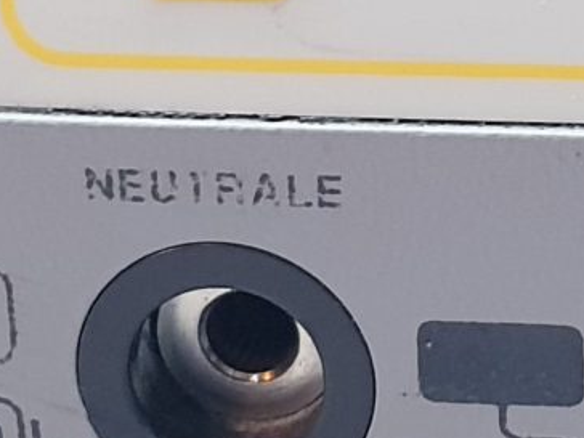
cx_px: 993
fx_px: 3087
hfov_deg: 10.3
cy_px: -552
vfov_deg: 7.6
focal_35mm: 183
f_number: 2.4
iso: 200
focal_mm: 4.3
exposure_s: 1/50
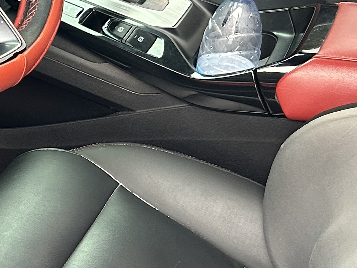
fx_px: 1062
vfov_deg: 14.3
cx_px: -30
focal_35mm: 103
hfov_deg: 18.4
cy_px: 93
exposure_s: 1/70
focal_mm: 5.7
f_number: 1.5
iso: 125
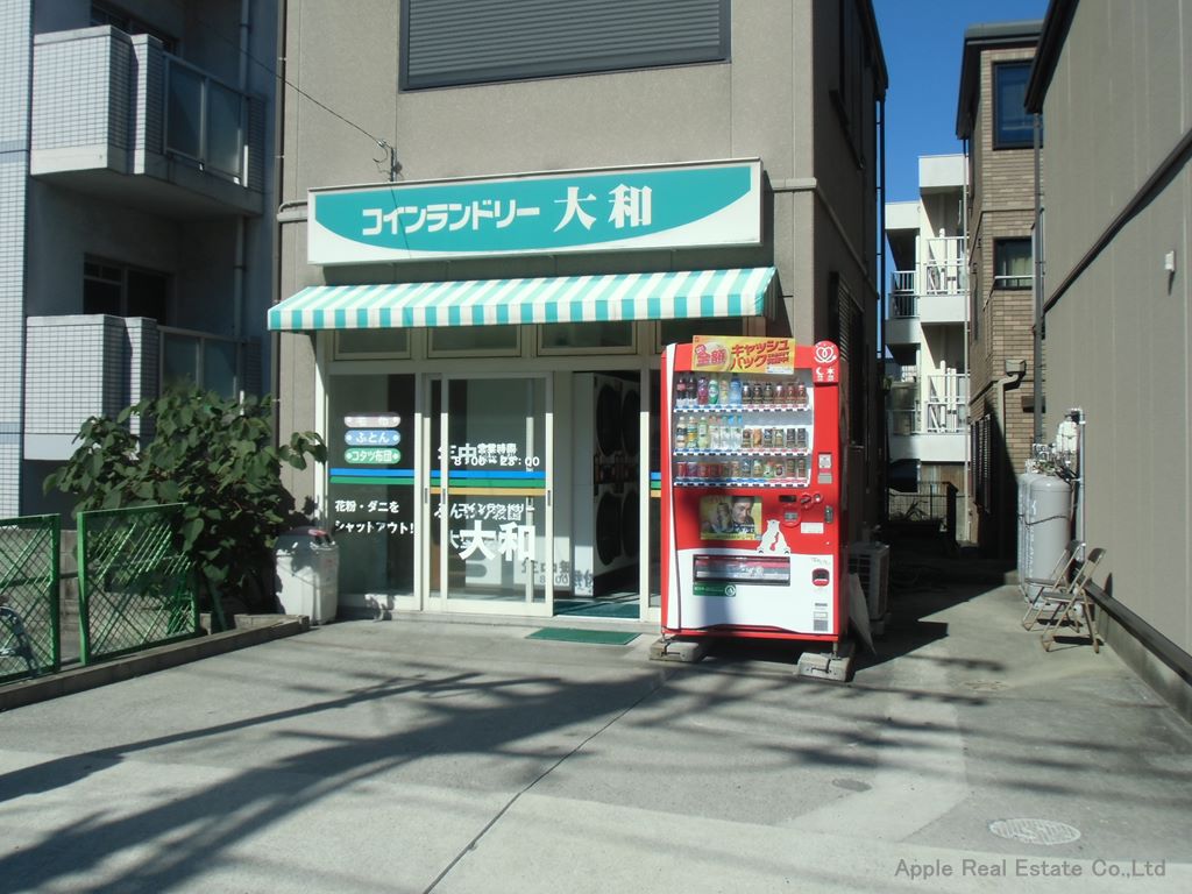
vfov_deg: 42.9
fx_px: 1136
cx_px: 596
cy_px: 447
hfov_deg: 55.4
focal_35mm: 33
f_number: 3.7
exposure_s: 1/800
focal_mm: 5.93
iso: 64
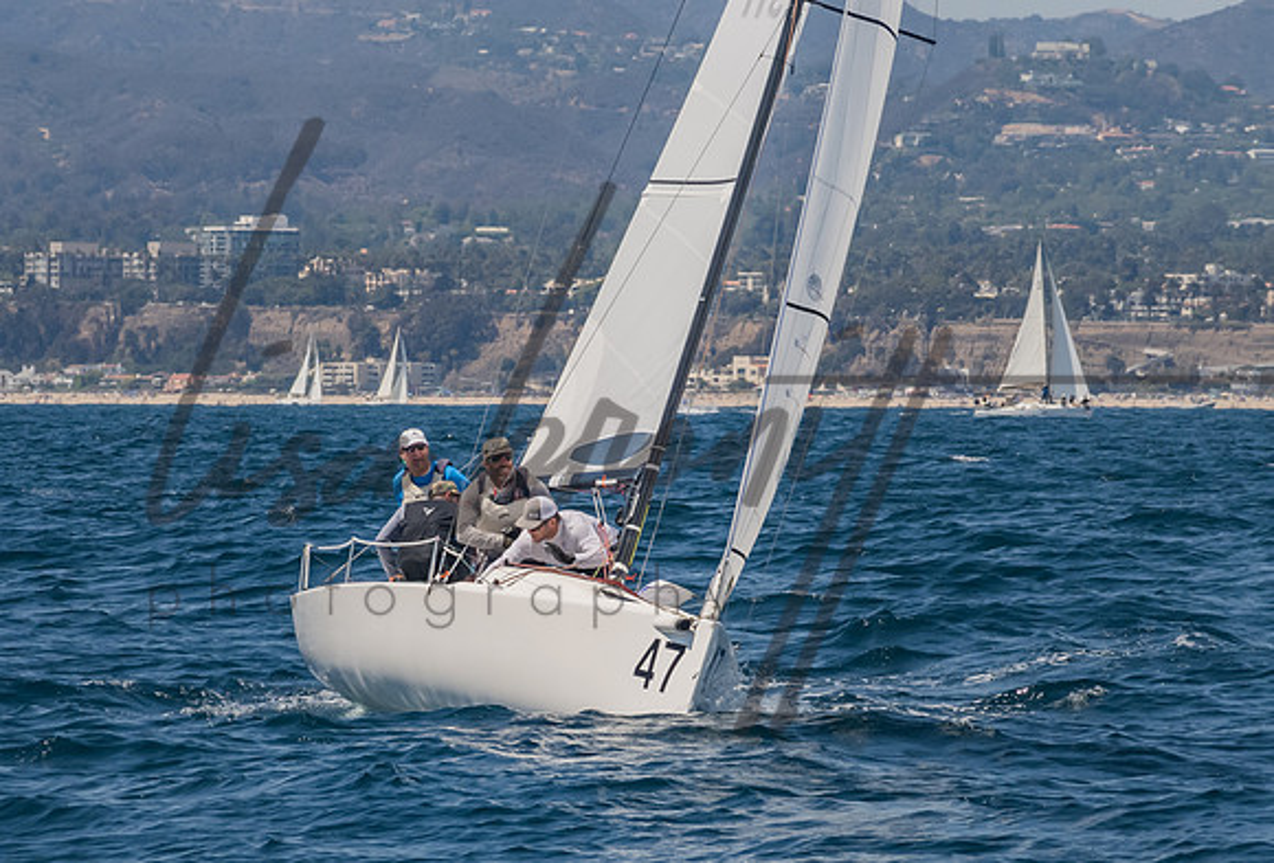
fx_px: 12642
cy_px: 520
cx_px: 571
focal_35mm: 355
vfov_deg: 3.9
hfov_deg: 5.8
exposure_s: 1/1250
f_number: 14
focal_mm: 185
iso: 640
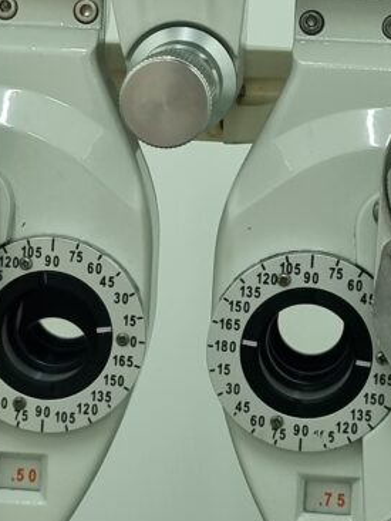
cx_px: 208
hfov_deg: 13.6
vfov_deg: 17.9
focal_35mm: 109
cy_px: 110
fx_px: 1640
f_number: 1.8
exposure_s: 1/120
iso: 100
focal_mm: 5.4
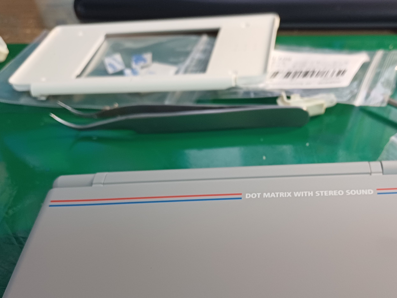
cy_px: 218
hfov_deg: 46.1
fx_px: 459
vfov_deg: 35.3
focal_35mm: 40
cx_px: 265
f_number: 1.8
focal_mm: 4.65
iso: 320
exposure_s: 1/40
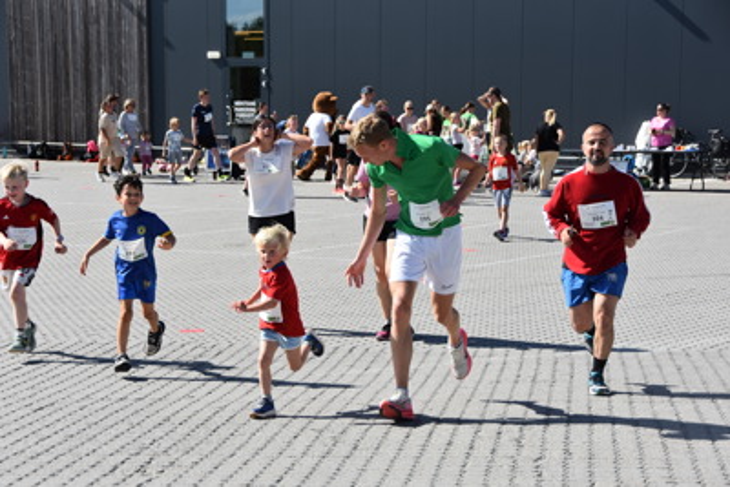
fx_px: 1826
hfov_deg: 22.6
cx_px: 365
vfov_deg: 15.2
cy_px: 244
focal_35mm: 90
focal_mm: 60
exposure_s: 1/1000
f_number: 8
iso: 360
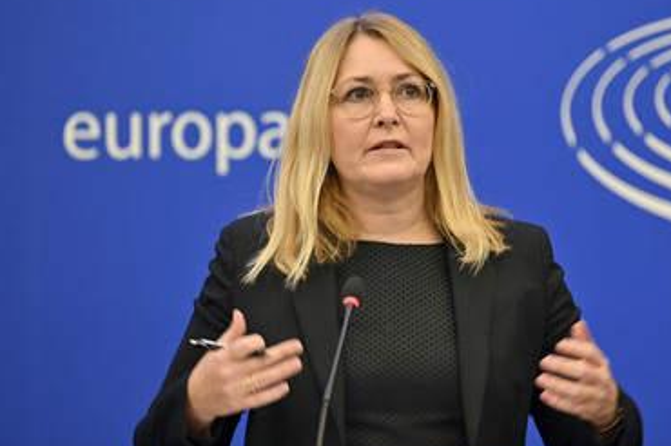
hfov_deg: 11.2
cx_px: 400
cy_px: 245
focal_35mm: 183
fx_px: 3408
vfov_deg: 7.5
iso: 400
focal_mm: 150
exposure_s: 1/100
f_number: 2.8
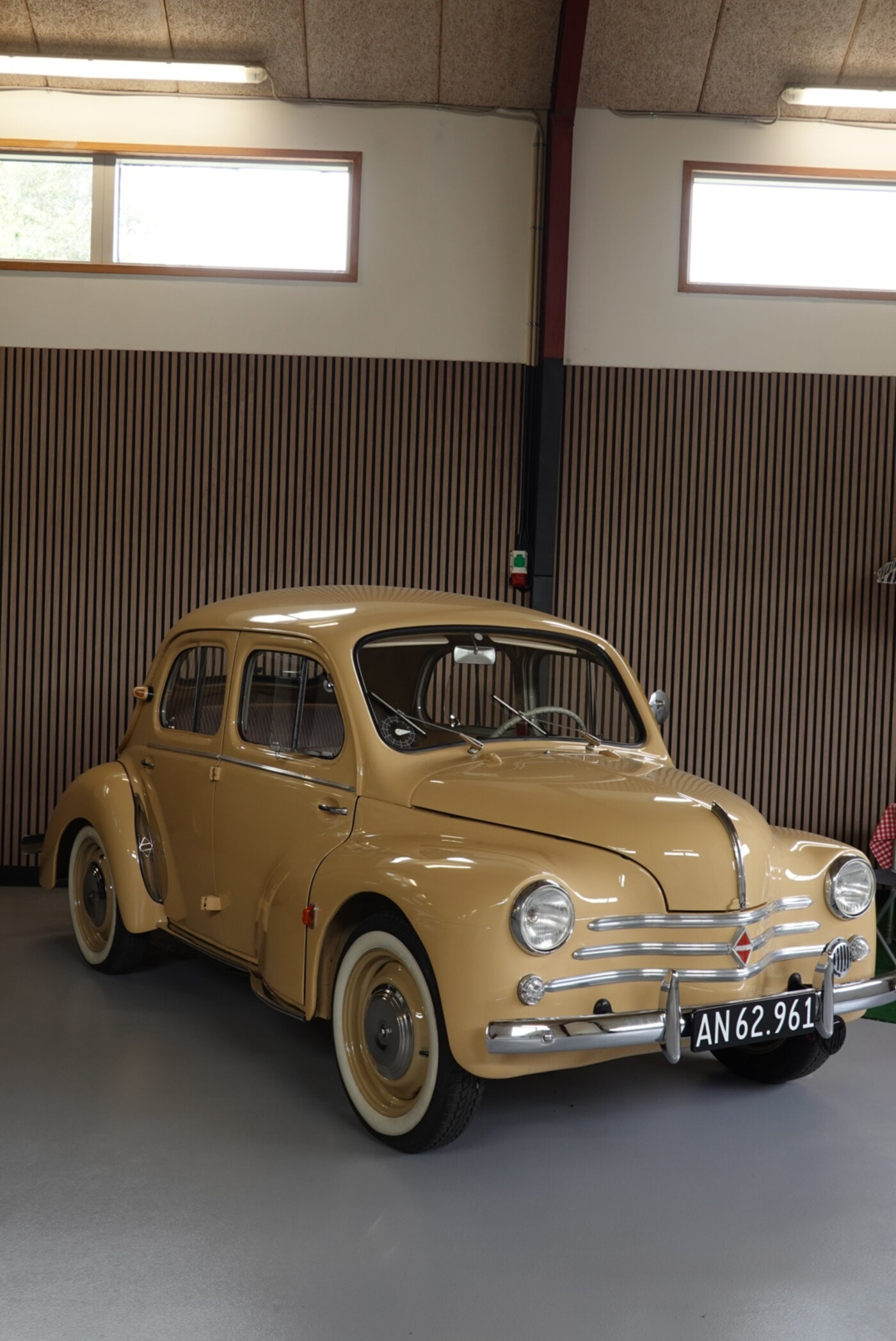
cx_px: 448
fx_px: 1528
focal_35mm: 41
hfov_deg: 32.7
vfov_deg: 47.4
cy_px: 670
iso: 125
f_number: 4
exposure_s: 1/25
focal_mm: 15.28
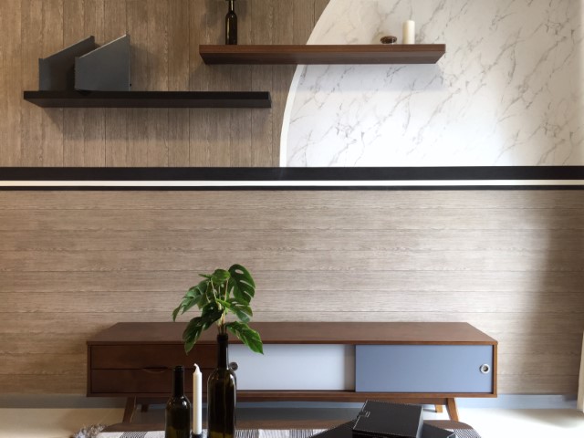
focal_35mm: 29
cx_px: 292
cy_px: 219
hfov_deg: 61.7
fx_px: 489
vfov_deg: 48.2
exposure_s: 1/33
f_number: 2.2
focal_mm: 4.15
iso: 40
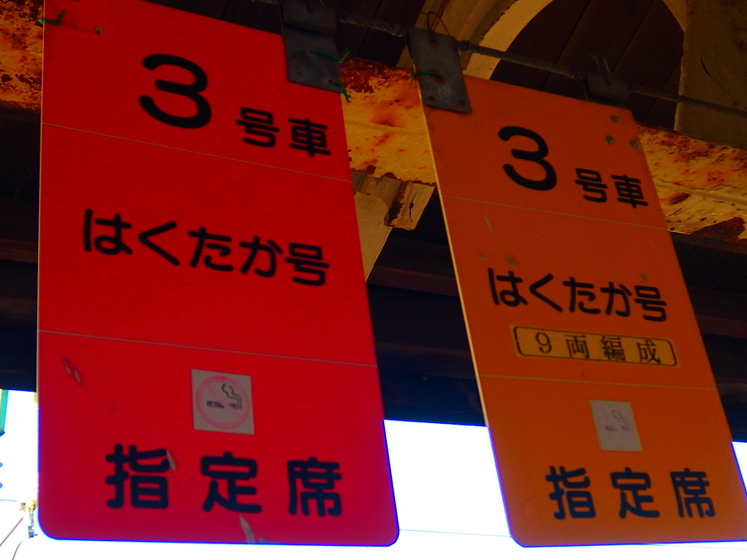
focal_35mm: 56
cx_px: 369
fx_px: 1208
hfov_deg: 34.3
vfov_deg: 26.1
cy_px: 274
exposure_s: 1/200
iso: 100
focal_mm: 7.5
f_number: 2.5
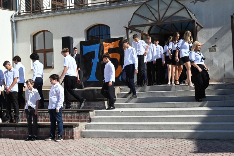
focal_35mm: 50
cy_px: 78
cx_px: 117
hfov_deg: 39.6
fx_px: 325
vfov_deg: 27.0
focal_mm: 50
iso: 1600
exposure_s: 1/1250
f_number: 18
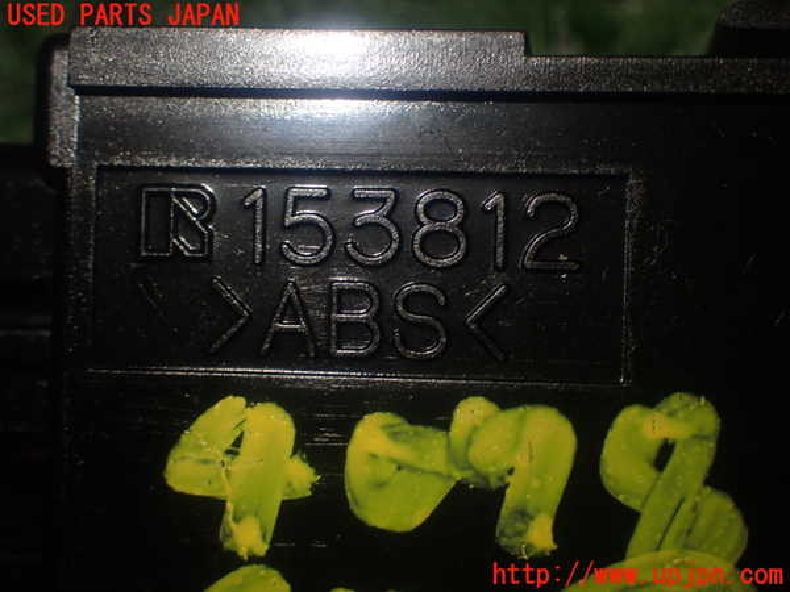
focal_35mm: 71
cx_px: 395
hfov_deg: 27.4
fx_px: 1620
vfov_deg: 20.7
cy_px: 296
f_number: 3.9
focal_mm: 12.73
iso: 250
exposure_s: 1/60
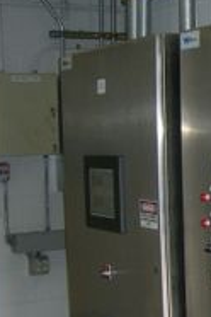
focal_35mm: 106
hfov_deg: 11.7
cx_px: 408
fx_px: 932
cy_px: 255
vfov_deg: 19.1
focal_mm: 6.2
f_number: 2.7
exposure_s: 1/60
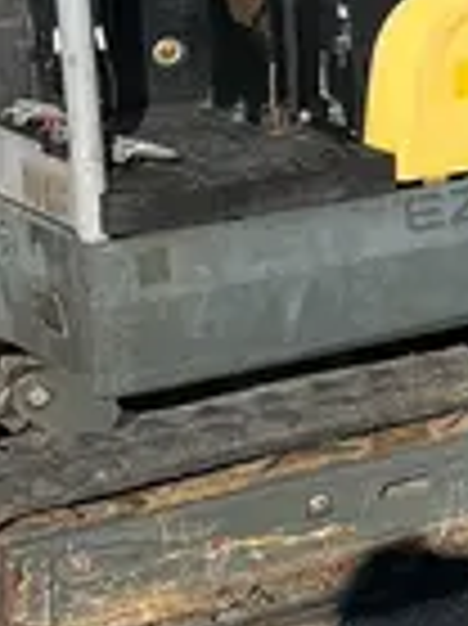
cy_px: -47
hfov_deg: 9.3
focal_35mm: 137
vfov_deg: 14.1
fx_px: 2473
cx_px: 1233
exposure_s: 1/5319
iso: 50
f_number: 1.6
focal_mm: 5.1
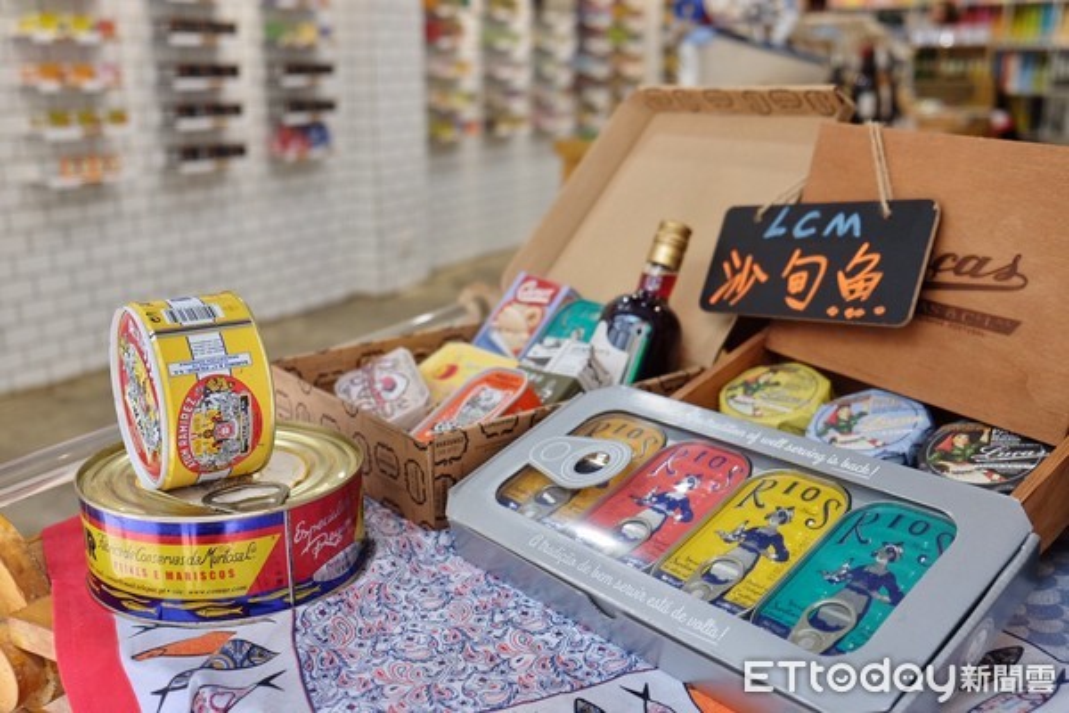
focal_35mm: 36
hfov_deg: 53.1
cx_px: 534
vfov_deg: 36.9
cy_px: 356
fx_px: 1069
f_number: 3.2
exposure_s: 1/60
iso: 640
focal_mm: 24.3
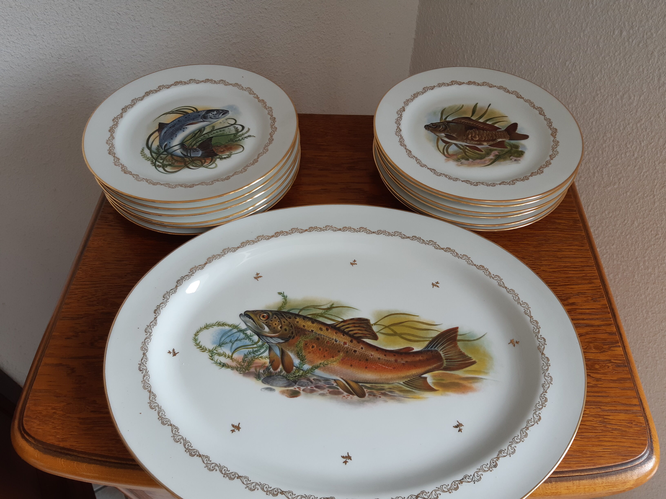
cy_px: 250
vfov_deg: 53.1
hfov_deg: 67.3
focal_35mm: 26
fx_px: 500
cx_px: 333
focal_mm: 3.93
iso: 40
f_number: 1.7
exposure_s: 1/50
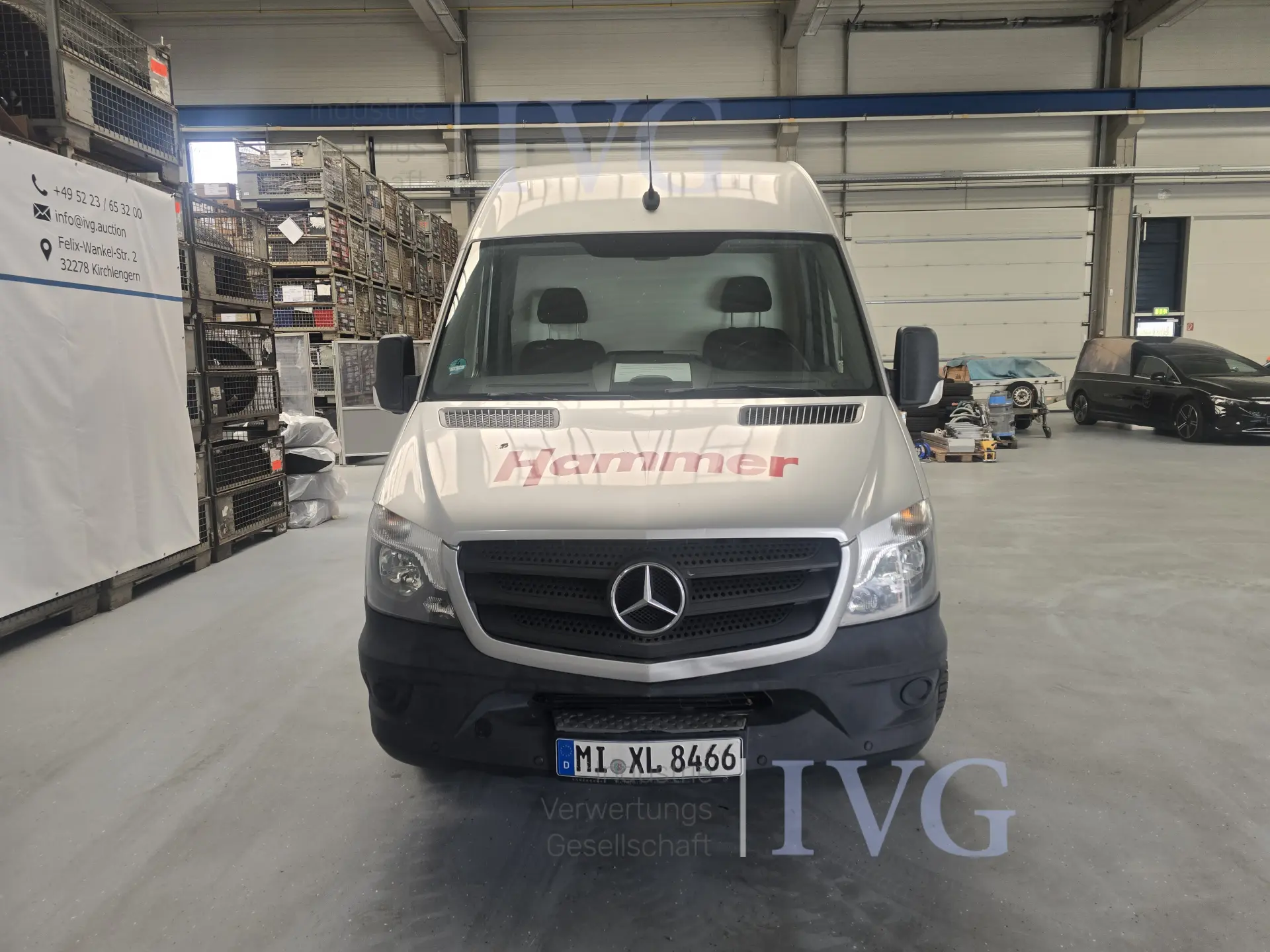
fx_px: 844
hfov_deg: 73.9
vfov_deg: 58.9
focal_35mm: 23
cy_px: 476
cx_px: 635
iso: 100
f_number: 1.7
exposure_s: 1/180
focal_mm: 6.3
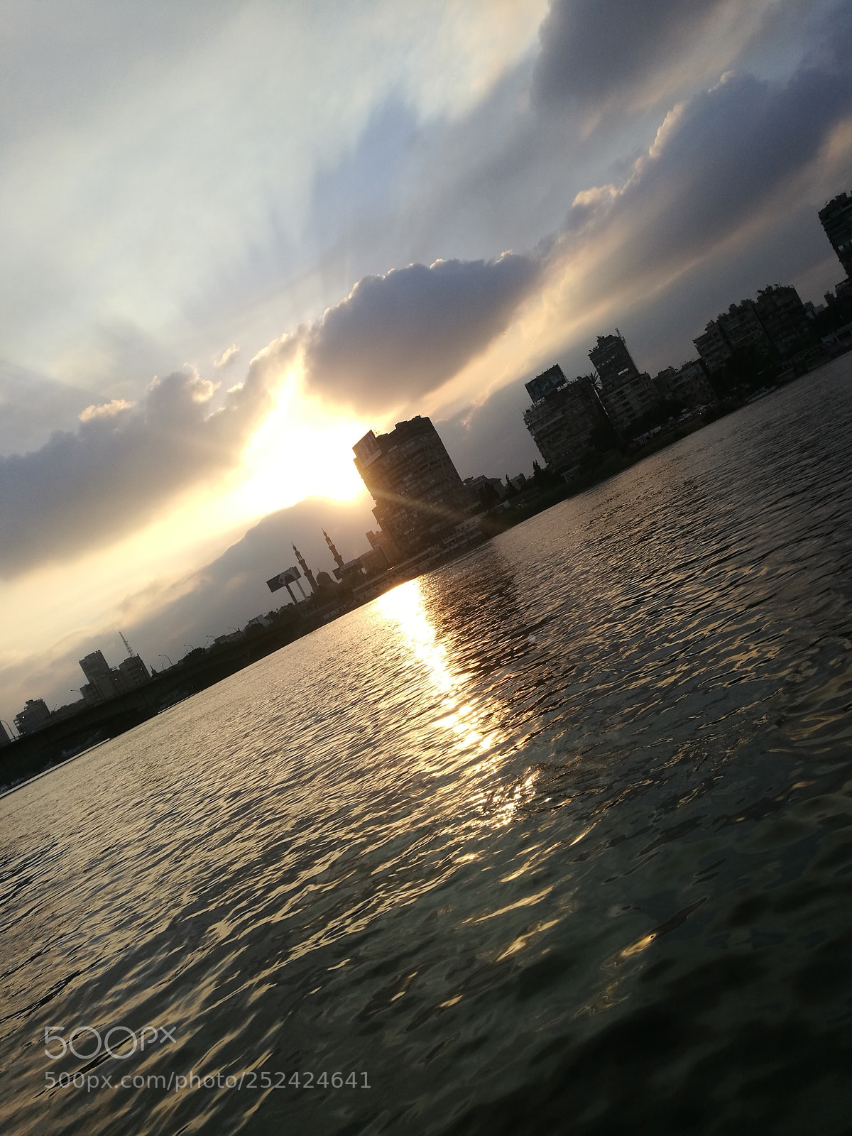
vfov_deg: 65.3
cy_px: 568
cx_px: 426
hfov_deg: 51.4
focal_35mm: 27
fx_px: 886
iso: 50
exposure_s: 1/1112
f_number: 4
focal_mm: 4.5
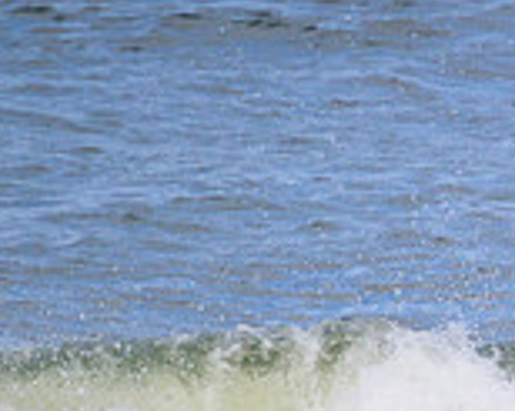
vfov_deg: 0.5
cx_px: 920
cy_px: 423
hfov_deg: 0.7
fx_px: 43214
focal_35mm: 2837
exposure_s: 1/2000
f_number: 11
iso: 640
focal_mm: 800
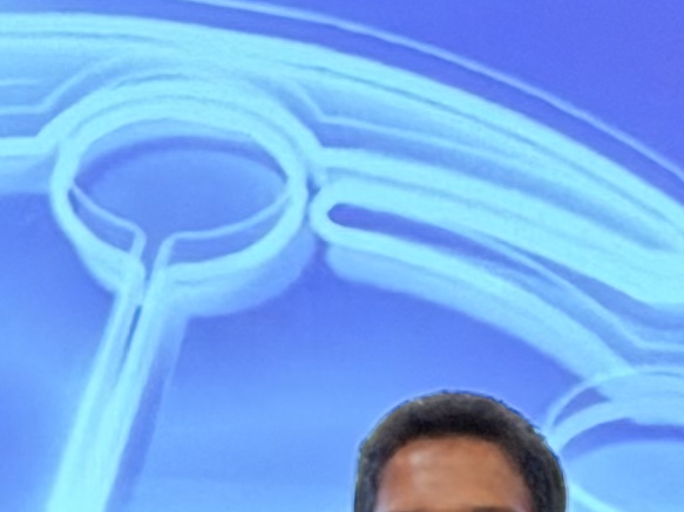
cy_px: 1169
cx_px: 242
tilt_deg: -0.3
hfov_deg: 6.0
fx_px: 6559
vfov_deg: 4.4
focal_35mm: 332
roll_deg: -0.8
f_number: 1.78
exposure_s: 1/40
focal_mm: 6.76
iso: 320
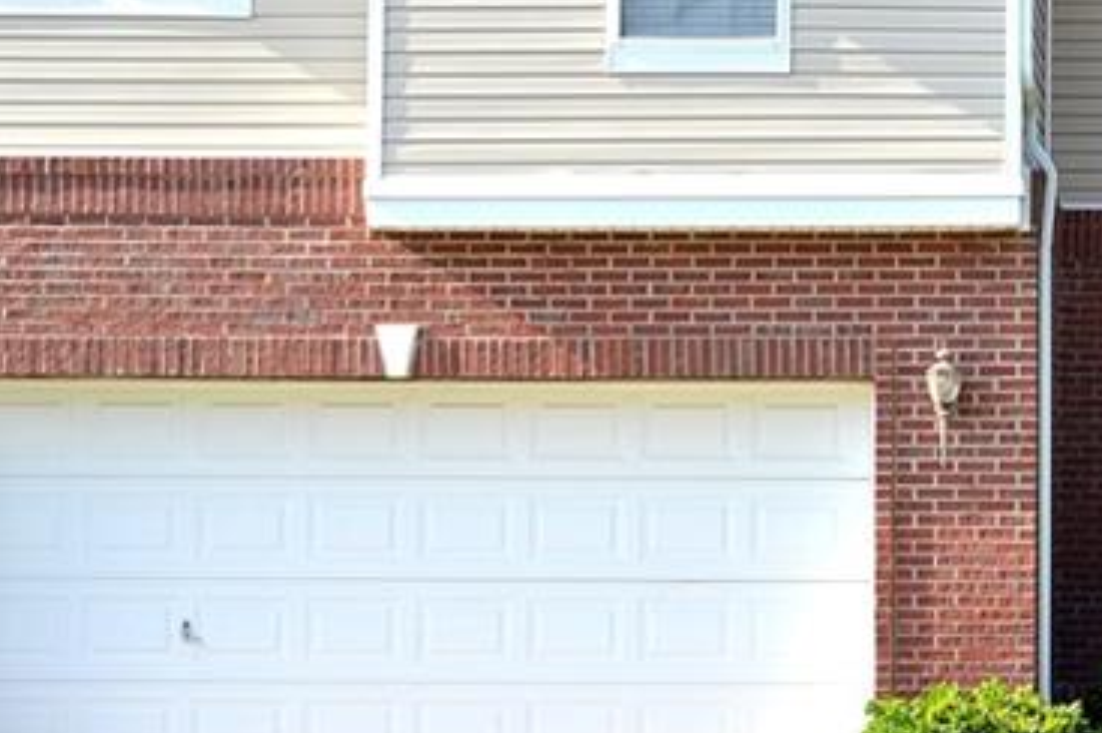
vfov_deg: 10.2
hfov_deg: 14.9
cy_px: 98
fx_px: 4098
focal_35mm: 134
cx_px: 1246
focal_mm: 32
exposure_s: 1/160
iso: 100
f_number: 6.3
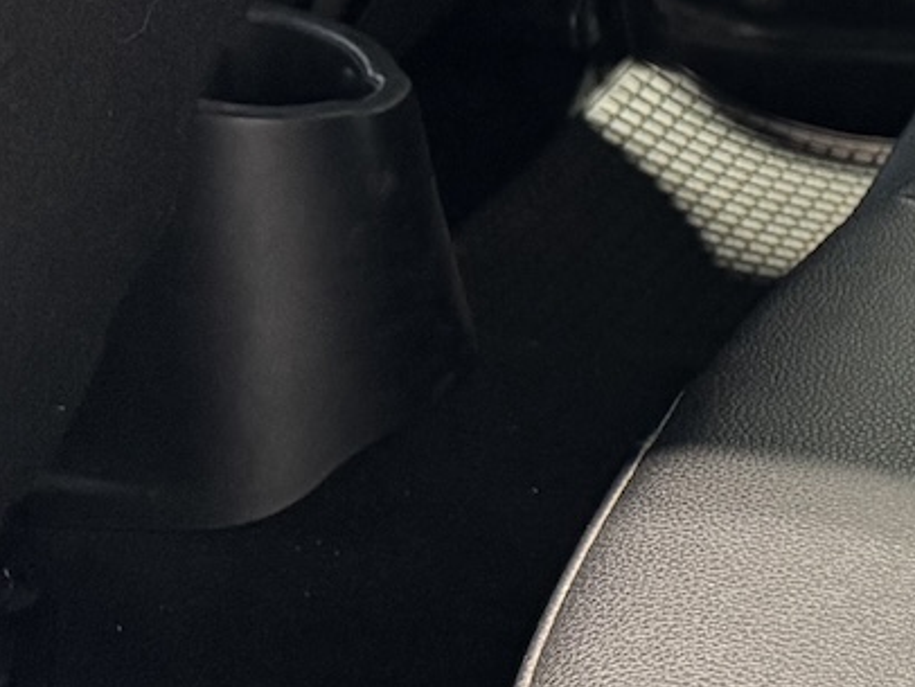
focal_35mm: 111
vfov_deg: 13.2
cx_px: 2116
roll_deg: -8.5
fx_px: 2936
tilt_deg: -19.5
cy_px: 14
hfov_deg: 13.5
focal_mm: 6.76
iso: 320
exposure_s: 1/50
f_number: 1.78
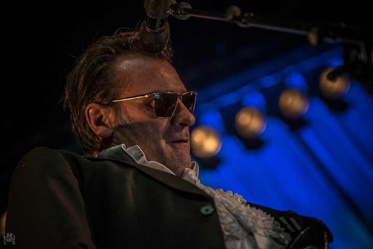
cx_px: 186
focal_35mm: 123
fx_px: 1274
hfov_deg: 16.7
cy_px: 124
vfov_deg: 11.1
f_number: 2.8
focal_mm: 82
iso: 2500
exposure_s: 1/80
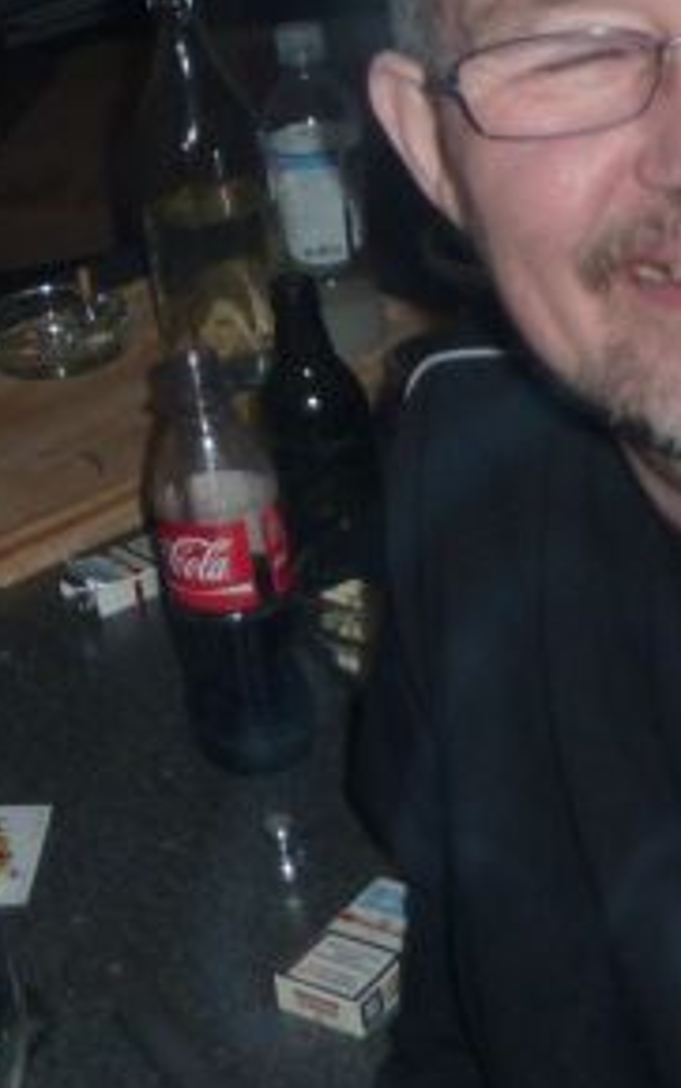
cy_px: 64
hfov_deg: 14.1
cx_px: -444
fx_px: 2520
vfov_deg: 23.6
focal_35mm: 85
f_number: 3.4
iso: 100
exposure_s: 1/125
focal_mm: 4.7
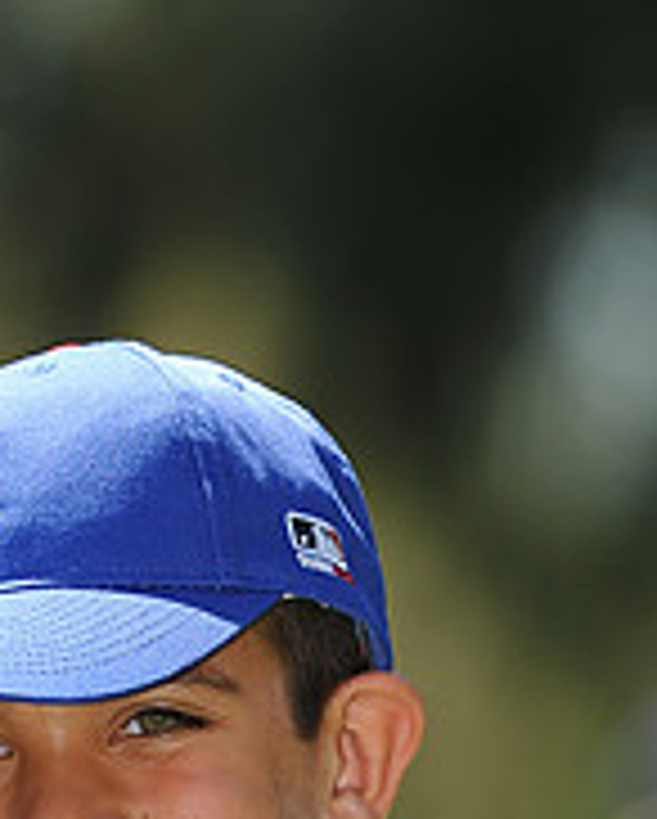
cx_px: 18
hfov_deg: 2.6
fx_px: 14511
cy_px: 1030
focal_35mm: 598
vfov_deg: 3.2
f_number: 4.5
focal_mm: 200
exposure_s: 1/800
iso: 200
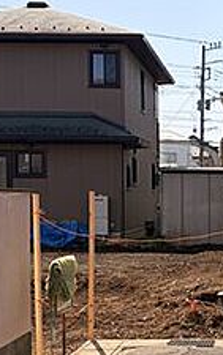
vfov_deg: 27.0
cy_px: 228
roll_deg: +0.3
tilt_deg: -4.4
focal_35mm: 76
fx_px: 738
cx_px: 264
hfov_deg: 16.5
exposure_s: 1/3279
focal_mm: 5.96
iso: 50
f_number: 1.6
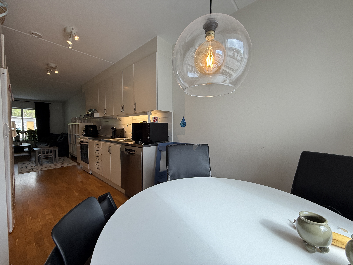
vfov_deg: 85.7
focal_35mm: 14
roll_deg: +0.0
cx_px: 176
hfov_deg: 102.1
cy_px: 132
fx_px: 143
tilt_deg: -0.6
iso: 50
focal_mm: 2.22
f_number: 2.2
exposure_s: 1/100
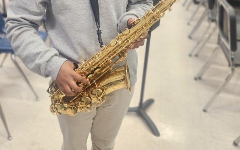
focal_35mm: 42
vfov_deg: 30.0
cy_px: 35
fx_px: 275
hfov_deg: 46.8
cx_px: 91
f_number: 1.8
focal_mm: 5.4
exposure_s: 1/120
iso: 320
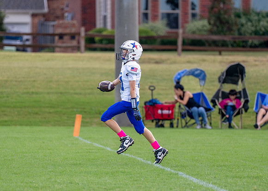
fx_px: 2762
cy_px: 97
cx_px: 130
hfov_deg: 5.6
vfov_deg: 4.0
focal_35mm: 363
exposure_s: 1/2500
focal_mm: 200
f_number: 2.8
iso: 400
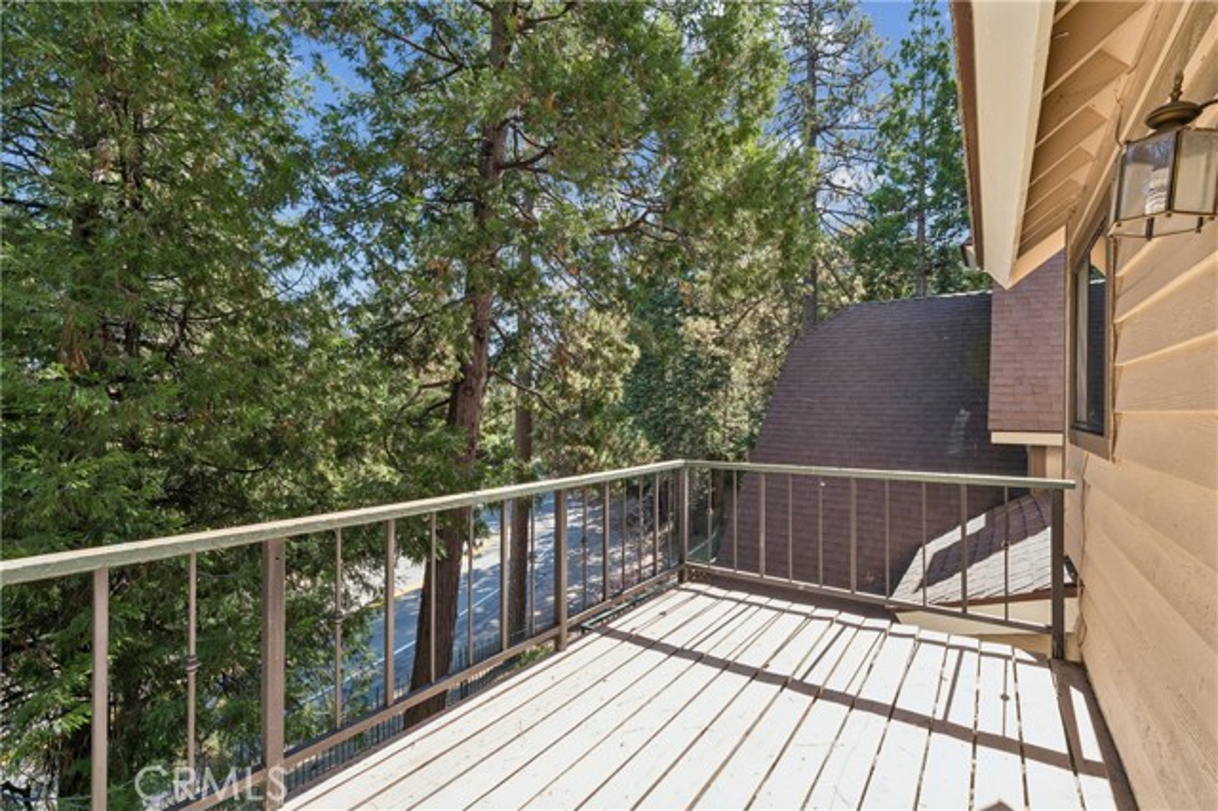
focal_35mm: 16
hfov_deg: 96.1
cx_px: 609
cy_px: 406
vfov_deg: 73.0
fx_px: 548
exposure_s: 1/13
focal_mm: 16.2
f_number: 13
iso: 100
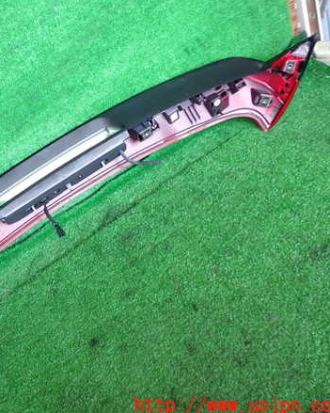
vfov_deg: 45.8
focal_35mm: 40
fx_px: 489
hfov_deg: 36.1
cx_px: 65
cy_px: 206
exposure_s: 1/60
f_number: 2.3
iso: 160
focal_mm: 5.4
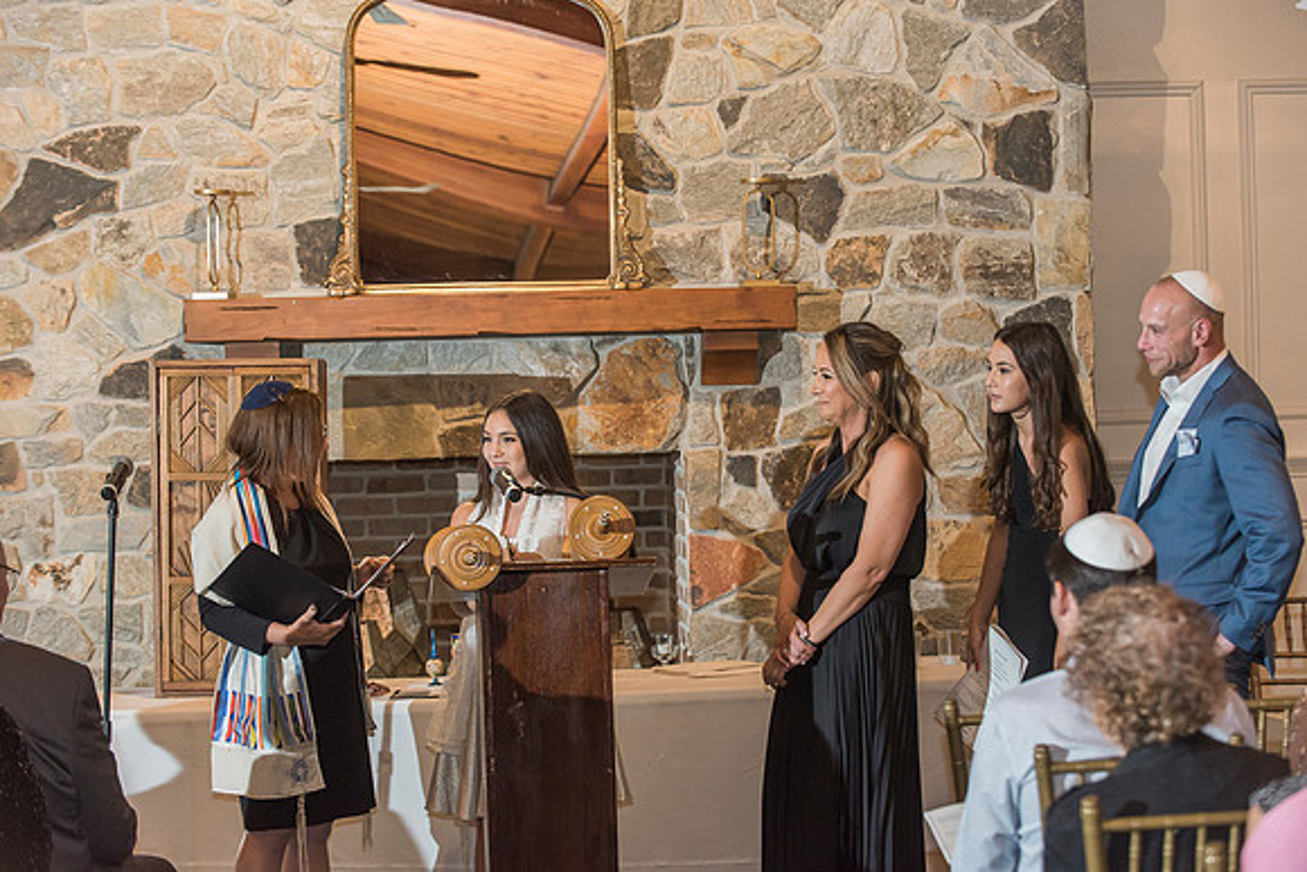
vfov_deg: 15.2
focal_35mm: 90
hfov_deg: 22.6
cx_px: 654
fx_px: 3268
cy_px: 436
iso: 1250
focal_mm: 90
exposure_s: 1/125
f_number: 4.5
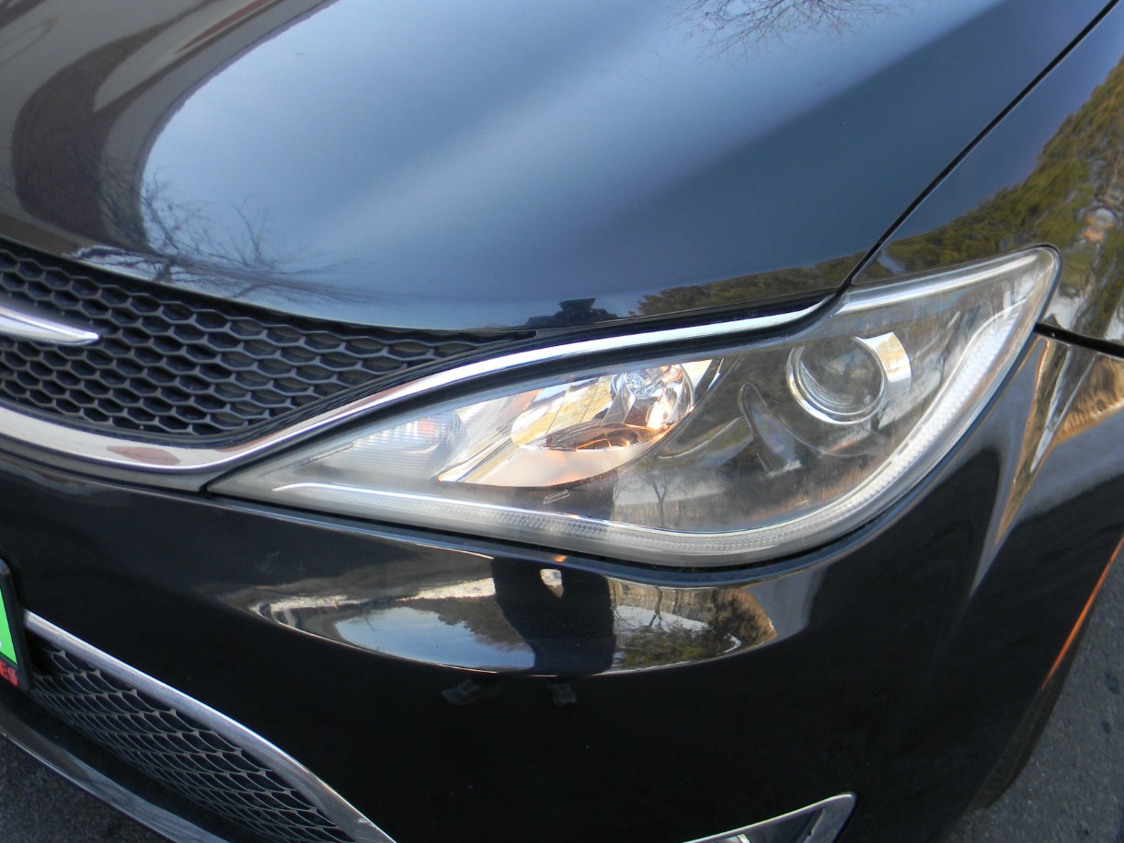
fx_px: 1071
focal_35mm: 33
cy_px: 438
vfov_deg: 42.9
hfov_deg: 55.4
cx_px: 578
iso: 80
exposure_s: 1/68.1
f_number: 3.5
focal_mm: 5
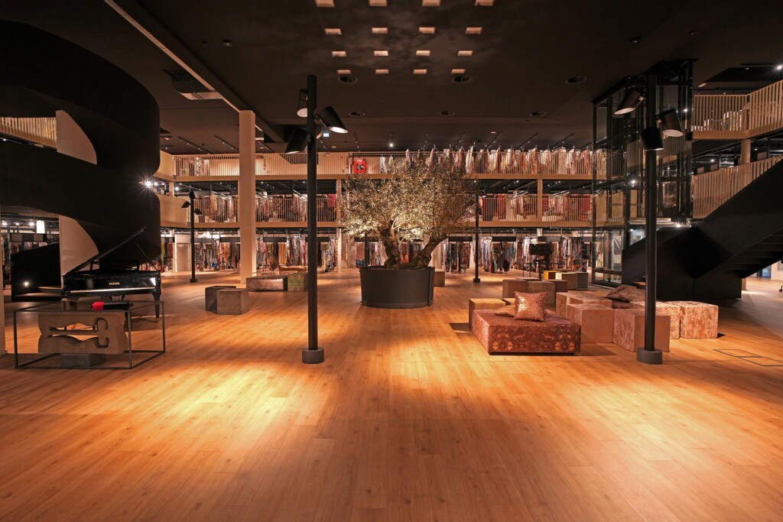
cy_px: 261
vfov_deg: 67.4
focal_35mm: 18
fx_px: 392
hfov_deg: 90.0
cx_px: 392
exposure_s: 1/20
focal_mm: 18
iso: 800
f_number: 5.6
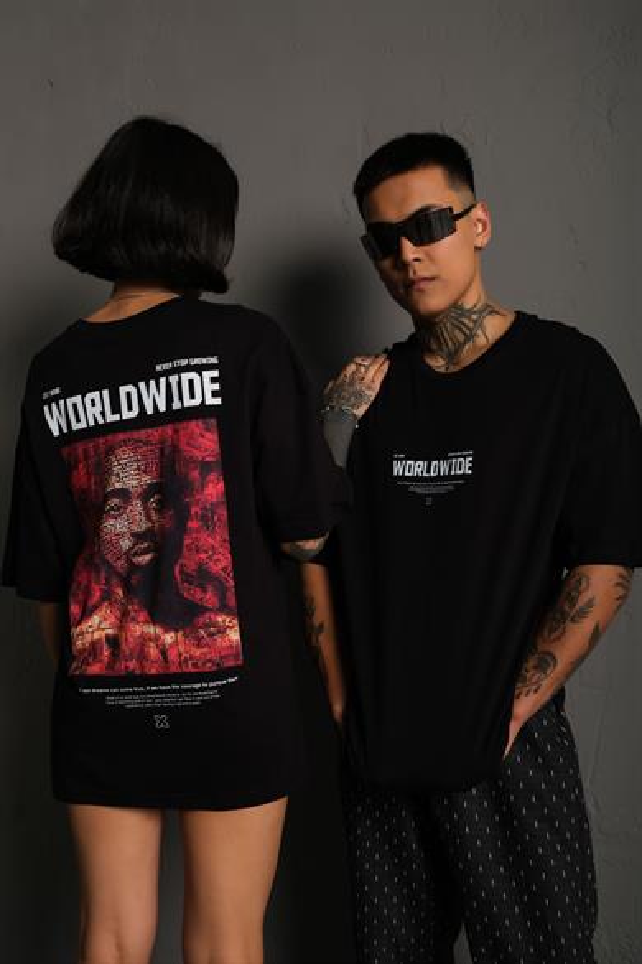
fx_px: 936
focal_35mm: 35
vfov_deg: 54.4
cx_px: 321
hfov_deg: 37.9
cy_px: 482
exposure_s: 1/160
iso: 160
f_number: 5
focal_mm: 23.3
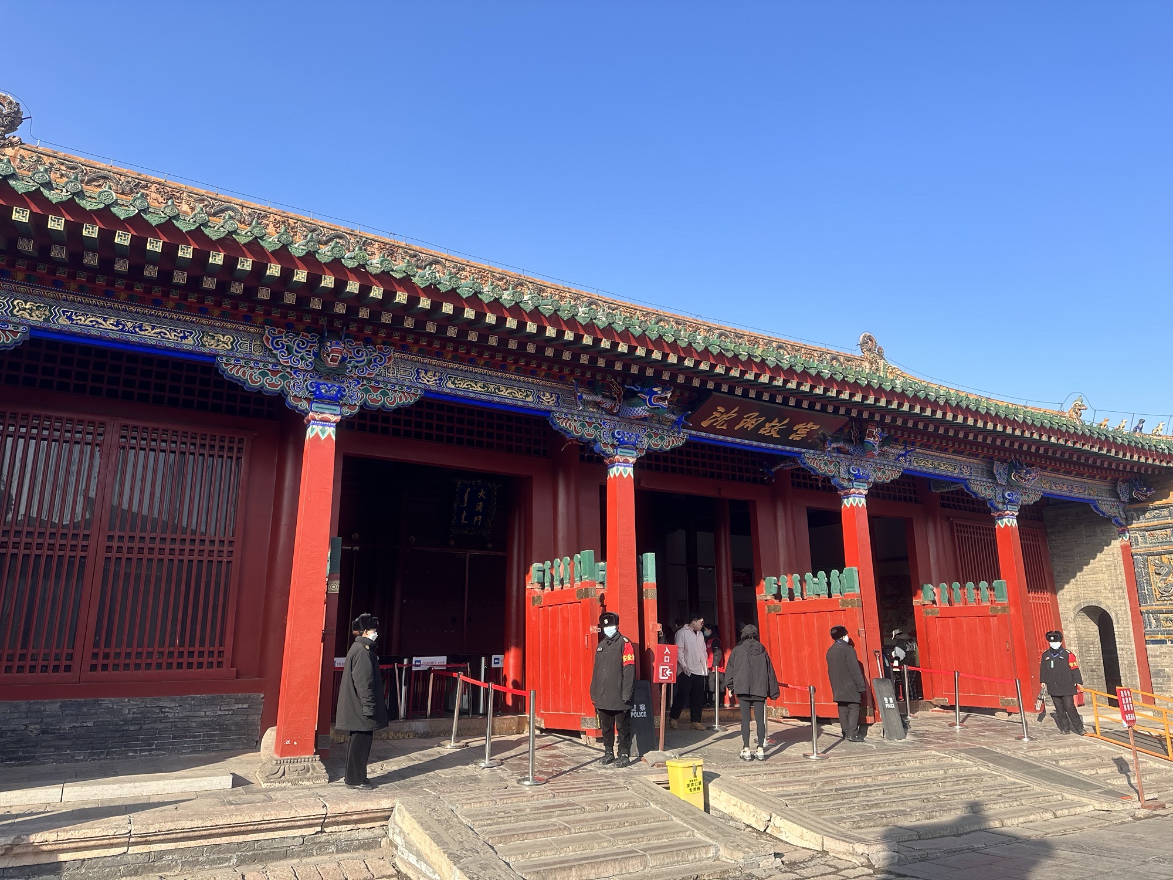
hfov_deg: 71.6
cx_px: 586
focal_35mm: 24
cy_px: 440
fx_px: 813
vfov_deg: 56.8
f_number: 1.78
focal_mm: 6.86
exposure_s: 1/1845
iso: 80
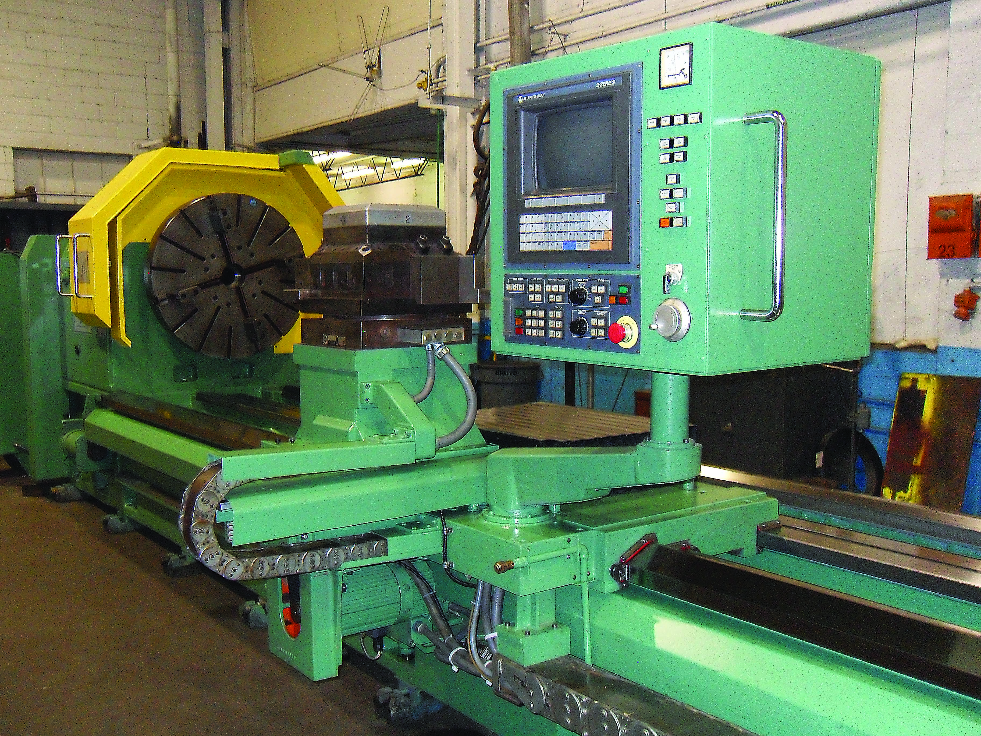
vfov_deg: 40.7
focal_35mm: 35
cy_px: 368
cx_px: 490
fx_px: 992
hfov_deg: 52.6
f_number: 3.5
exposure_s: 1/45
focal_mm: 6.3
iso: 400
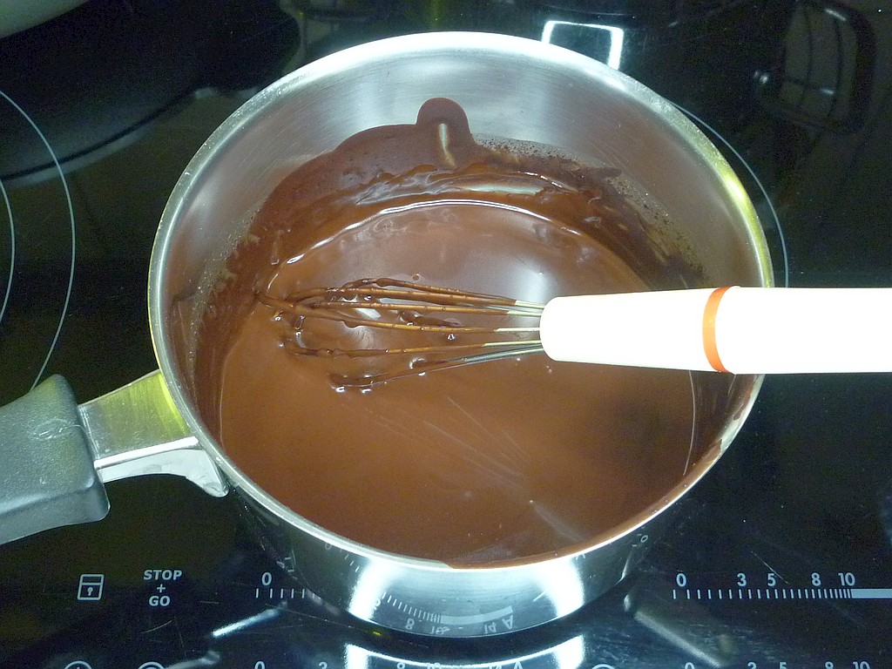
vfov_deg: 34.3
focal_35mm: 42
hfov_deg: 44.8
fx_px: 1082
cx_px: 446
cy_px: 334
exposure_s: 1/25
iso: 400
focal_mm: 5.5
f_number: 2.8
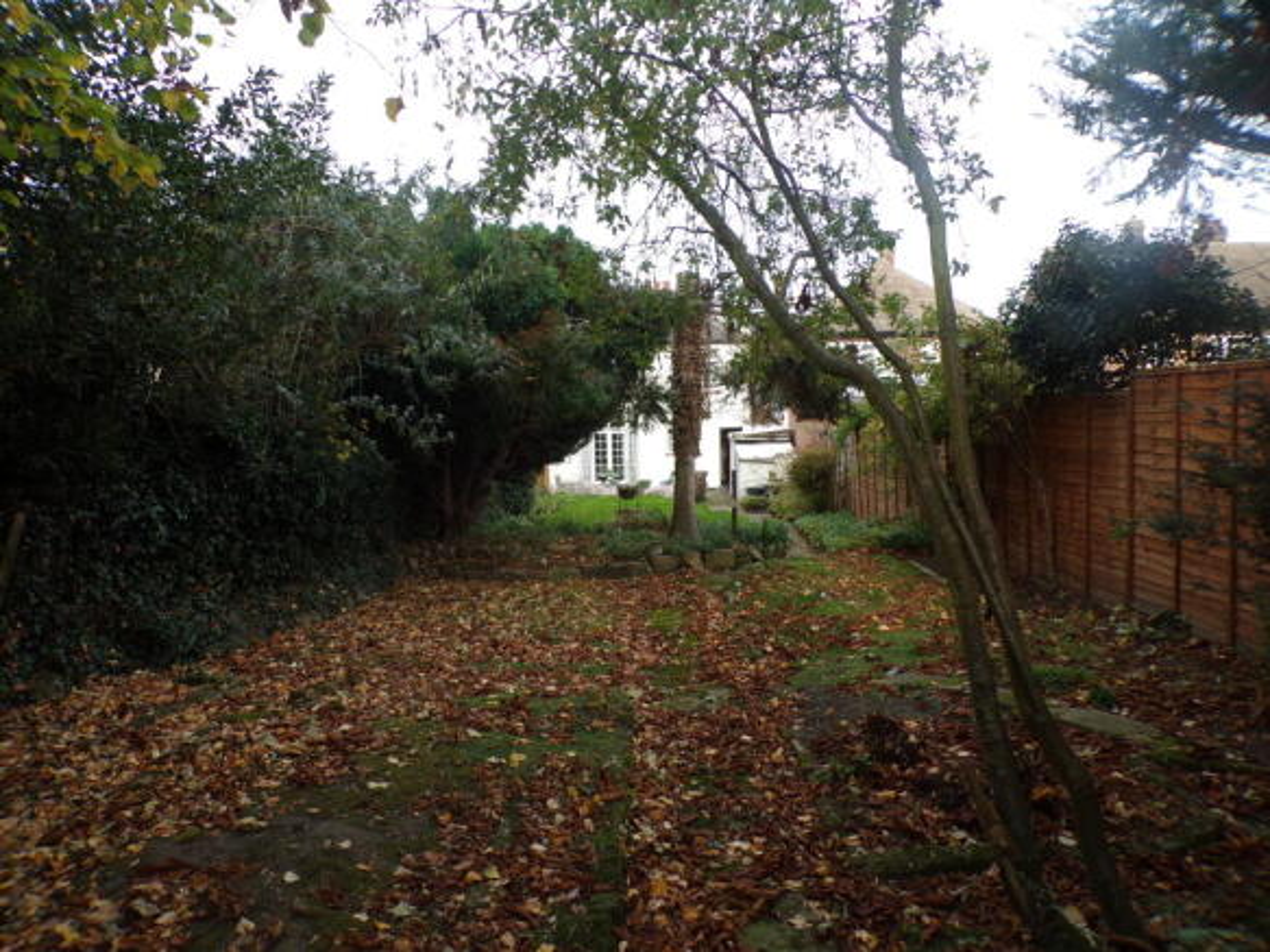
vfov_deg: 56.8
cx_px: 635
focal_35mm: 24
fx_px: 880
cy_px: 476
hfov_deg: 71.6
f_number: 4.3
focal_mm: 4.3
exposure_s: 1/120
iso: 80
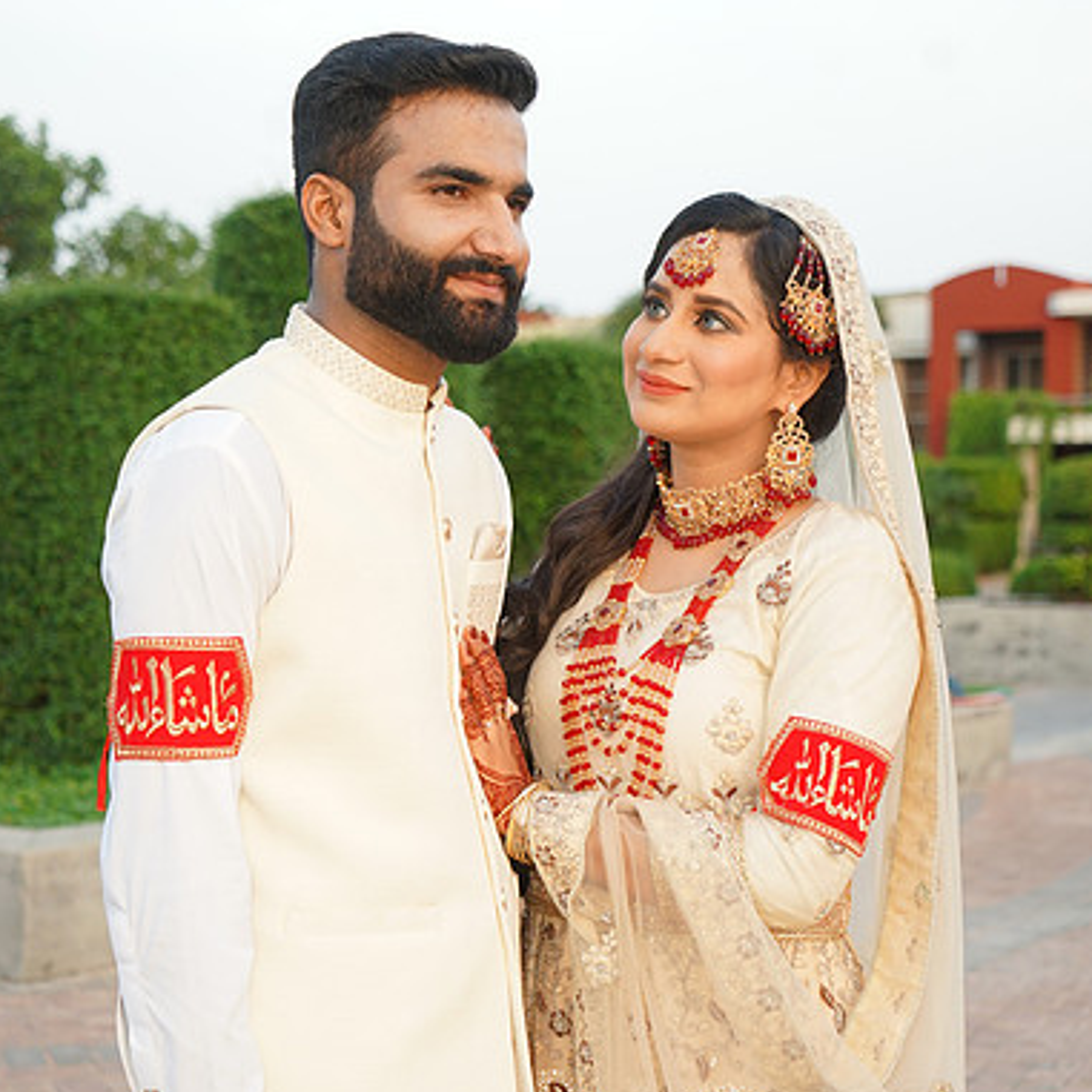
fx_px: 2356
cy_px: 588
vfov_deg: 26.1
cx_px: 543
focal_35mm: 66
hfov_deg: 26.1
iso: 400
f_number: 4
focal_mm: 51
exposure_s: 1/200
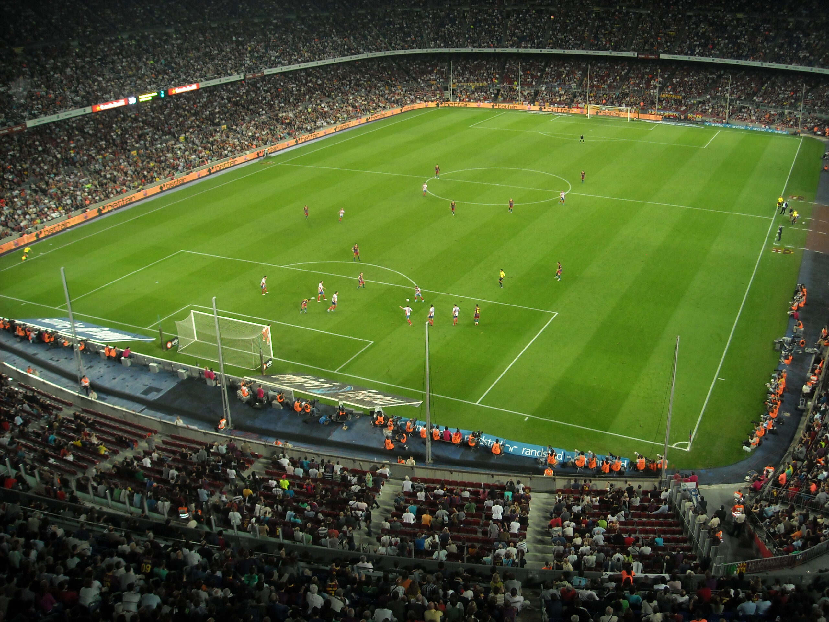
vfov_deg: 40.7
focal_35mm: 35
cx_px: 414
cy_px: 311
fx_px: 838
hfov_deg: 52.6
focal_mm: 5.7
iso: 154
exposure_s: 1/60
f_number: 2.8
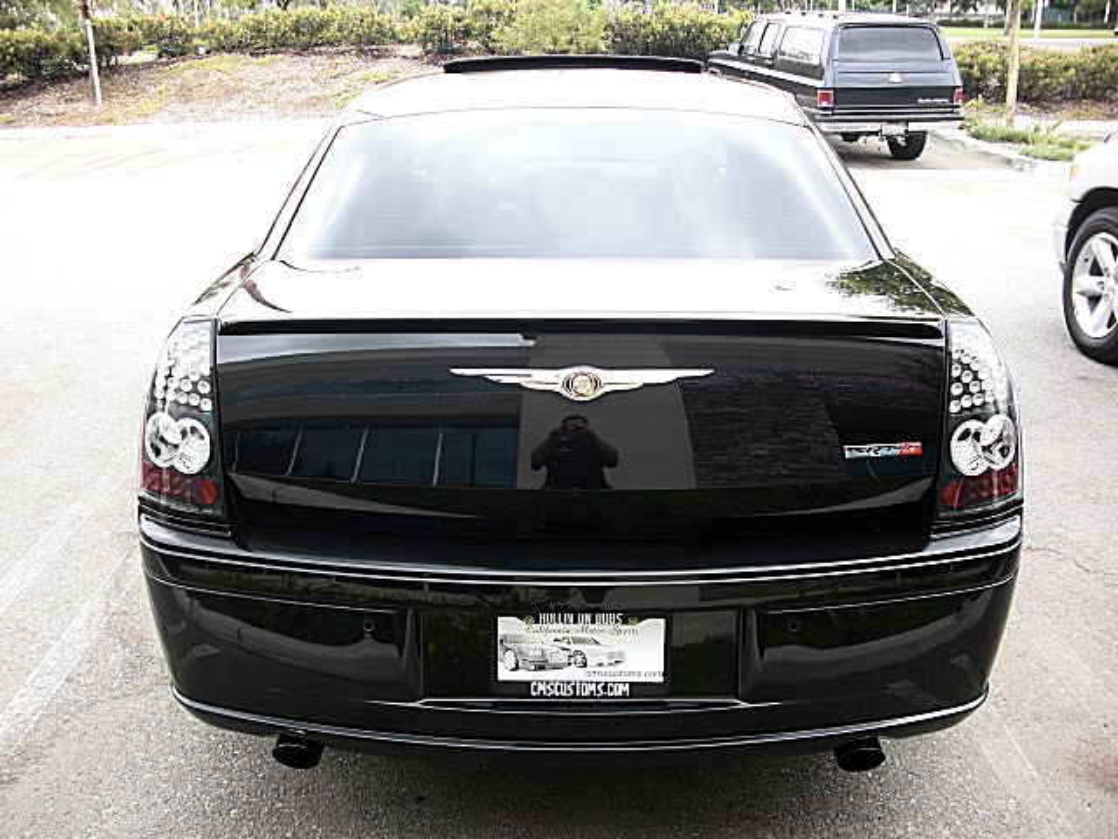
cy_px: 420
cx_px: 559
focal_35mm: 36
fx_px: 1163
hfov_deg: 51.4
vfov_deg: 39.7
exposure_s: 1/100
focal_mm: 6.3
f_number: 2.8
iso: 50
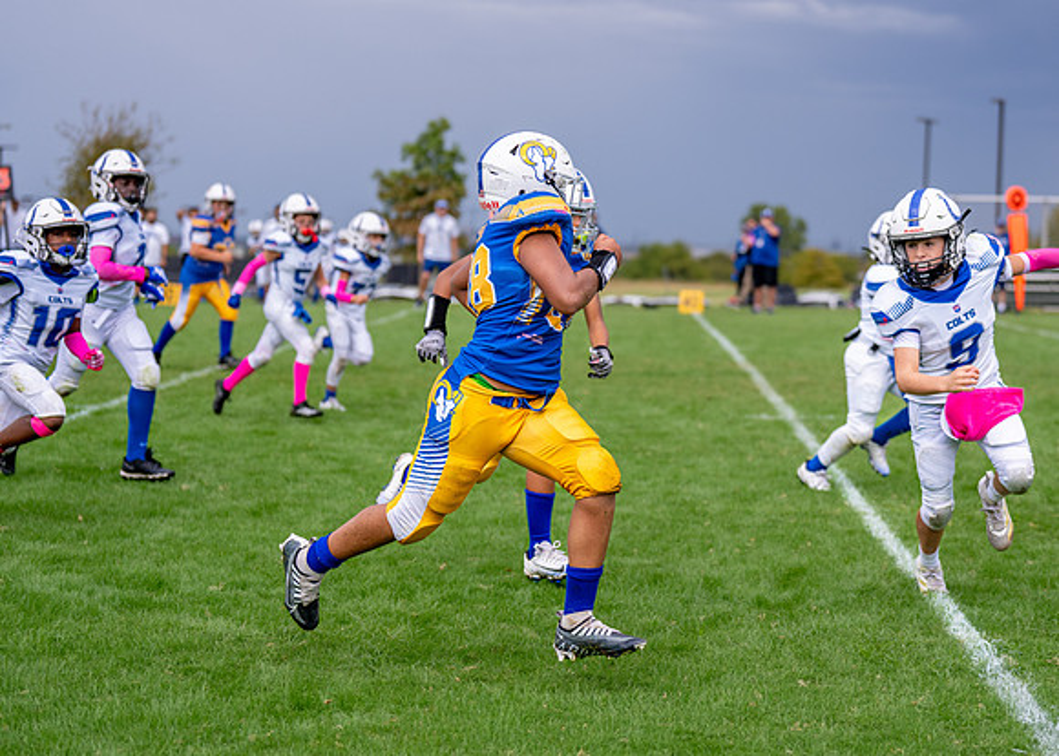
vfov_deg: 15.1
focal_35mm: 95
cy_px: 368
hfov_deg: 21.1
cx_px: 618
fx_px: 2845
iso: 250
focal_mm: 77
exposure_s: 1/2000
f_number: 2.8
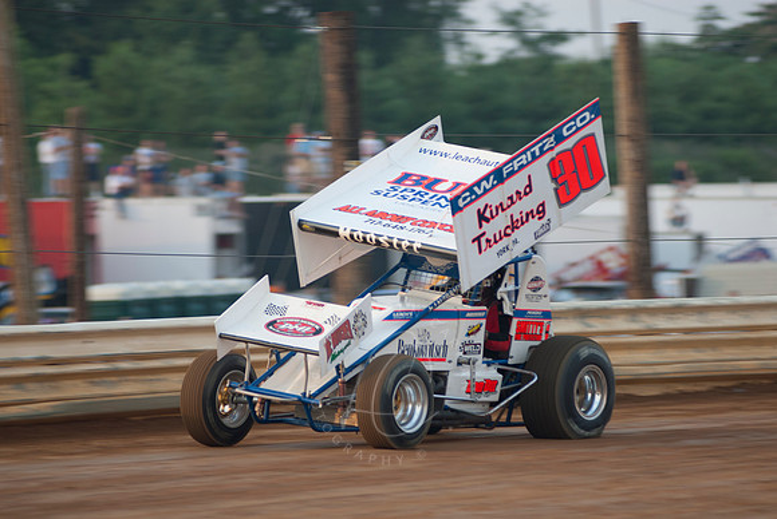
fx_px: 6481
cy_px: 260
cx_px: 388
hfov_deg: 6.9
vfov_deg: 4.6
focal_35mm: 300
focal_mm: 200
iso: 100
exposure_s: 1/400
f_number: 2.8
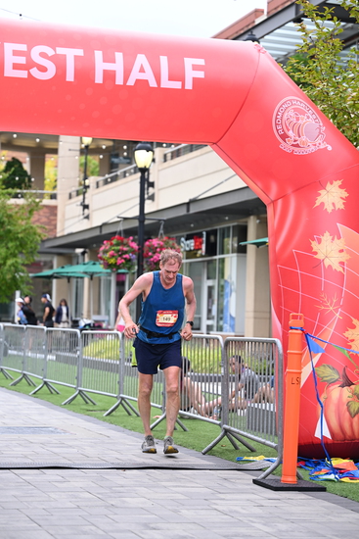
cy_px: 270
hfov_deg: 15.9
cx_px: 180
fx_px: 1286
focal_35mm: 86
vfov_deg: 23.6
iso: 640
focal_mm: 86
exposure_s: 1/1600
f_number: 2.8
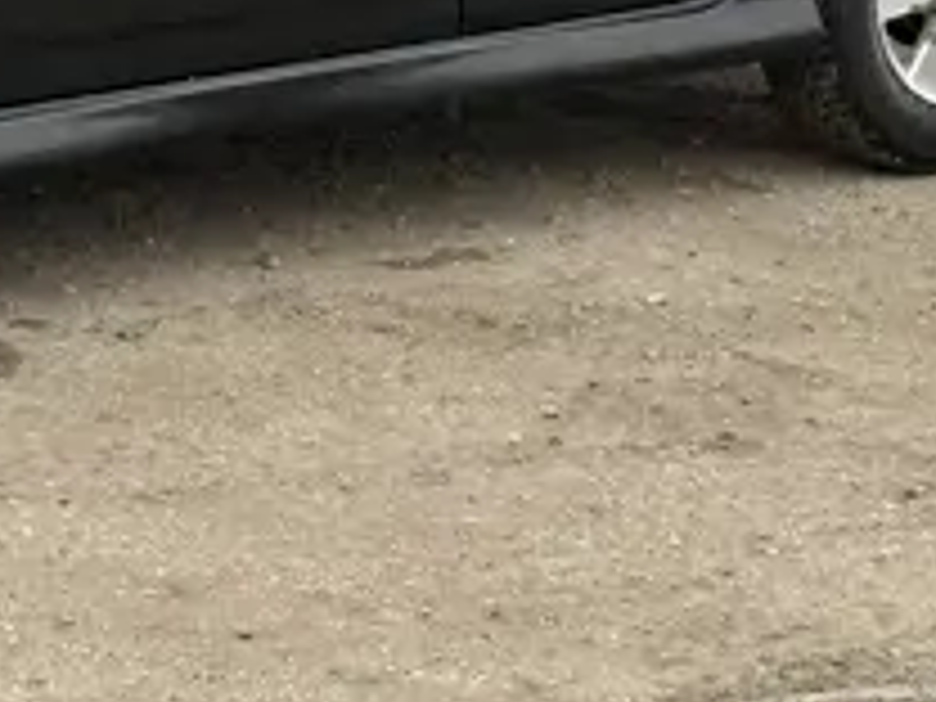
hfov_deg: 13.1
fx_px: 4002
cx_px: -68
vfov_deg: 9.9
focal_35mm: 148
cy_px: -86
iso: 64
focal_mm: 6.86
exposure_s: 1/435
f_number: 1.78
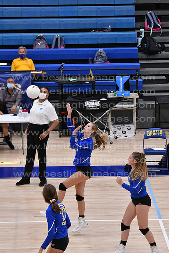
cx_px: 84
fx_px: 1288
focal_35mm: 183
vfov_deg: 11.2
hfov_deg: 7.5
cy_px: 126
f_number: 3.2
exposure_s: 1/1250
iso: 6400
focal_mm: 122
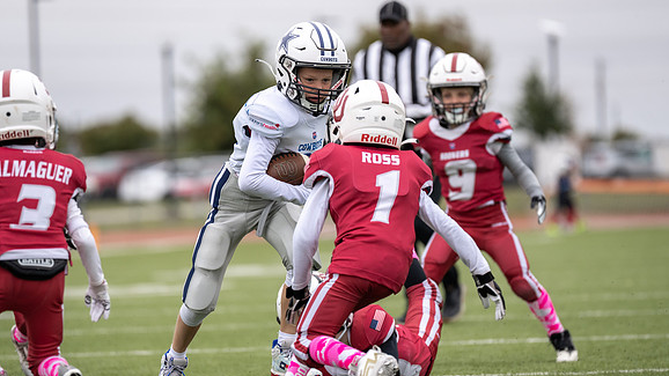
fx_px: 4949
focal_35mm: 279
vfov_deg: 4.4
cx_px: 300
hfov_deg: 7.7
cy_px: 198
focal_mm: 200
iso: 200
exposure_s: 1/1250
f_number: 2.8
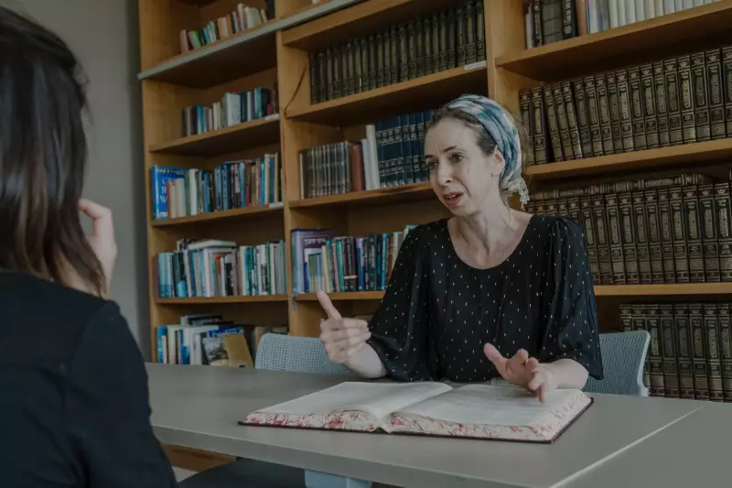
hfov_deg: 54.4
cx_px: 366
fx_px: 711
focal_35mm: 35
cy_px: 244
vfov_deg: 37.8
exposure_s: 1/200
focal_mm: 35
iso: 640
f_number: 5
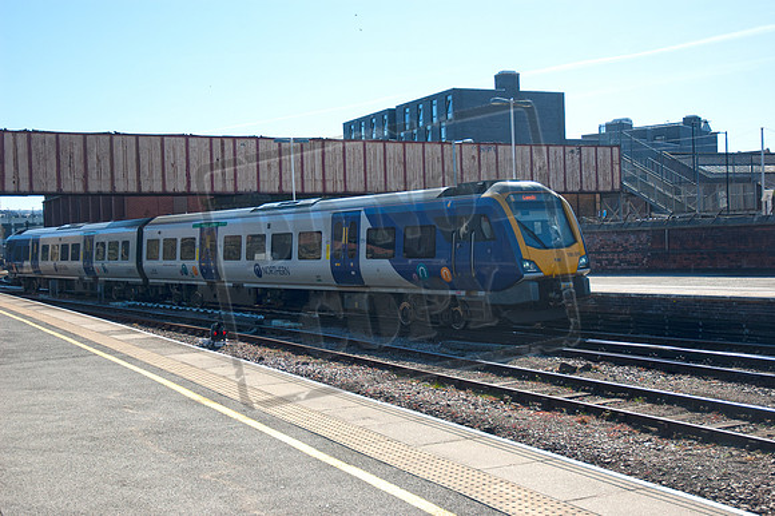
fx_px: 1000
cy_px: 258
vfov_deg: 28.9
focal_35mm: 46
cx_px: 388
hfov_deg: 42.3
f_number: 4
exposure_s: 1/800
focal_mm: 31
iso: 200
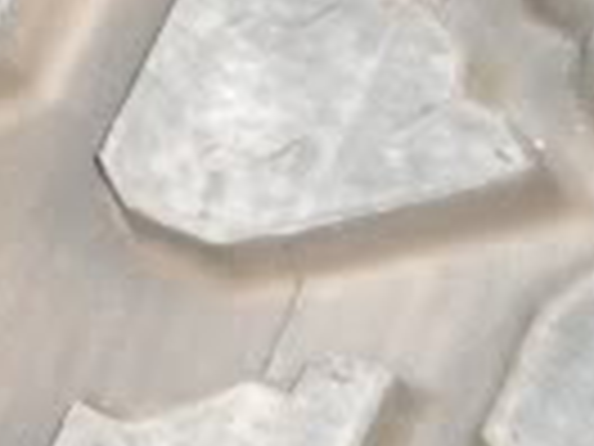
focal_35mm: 271
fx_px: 4650
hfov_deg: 6.9
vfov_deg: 5.4
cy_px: -405
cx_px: -774
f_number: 3.1
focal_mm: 6.3
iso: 400
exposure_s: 1/30
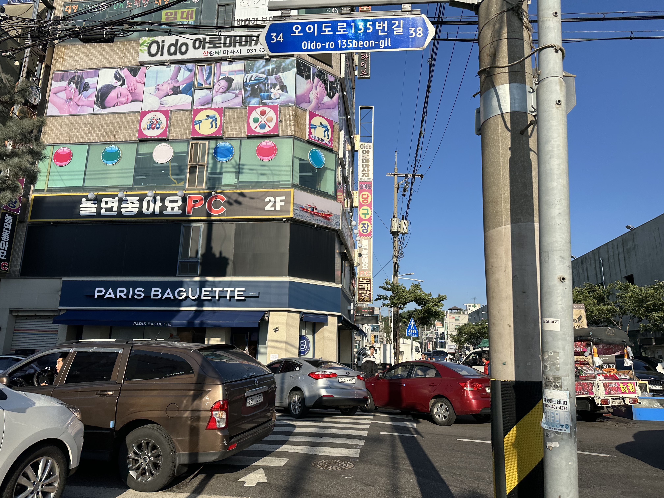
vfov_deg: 56.8
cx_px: 332
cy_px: 249
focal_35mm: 24
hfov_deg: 71.6
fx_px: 460
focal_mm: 6.86
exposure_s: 1/4762
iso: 80
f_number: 1.78
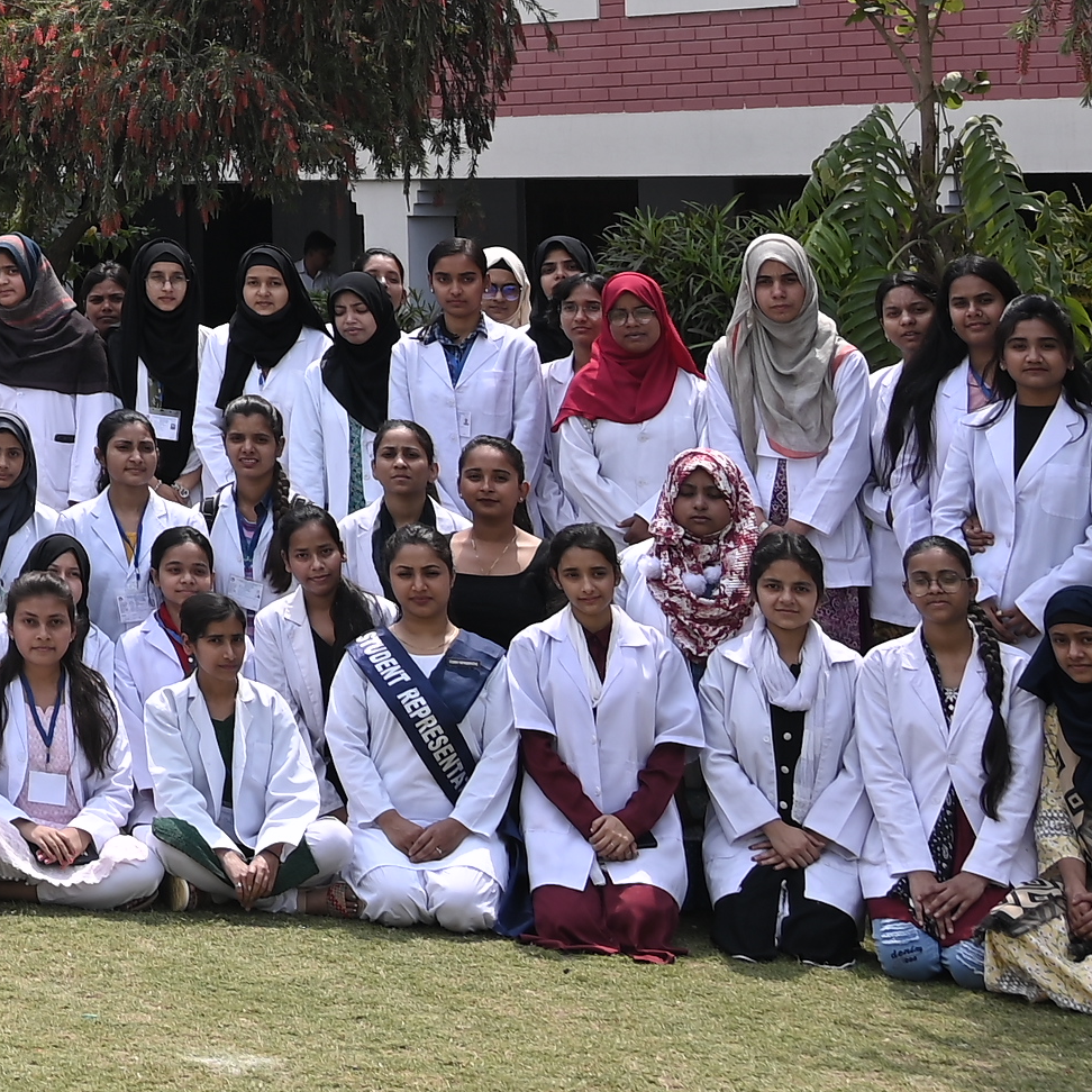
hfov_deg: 15.9
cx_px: -803
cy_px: -247
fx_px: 3391
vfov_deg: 17.4
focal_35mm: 95
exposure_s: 1/500
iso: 100
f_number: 5
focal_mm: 24
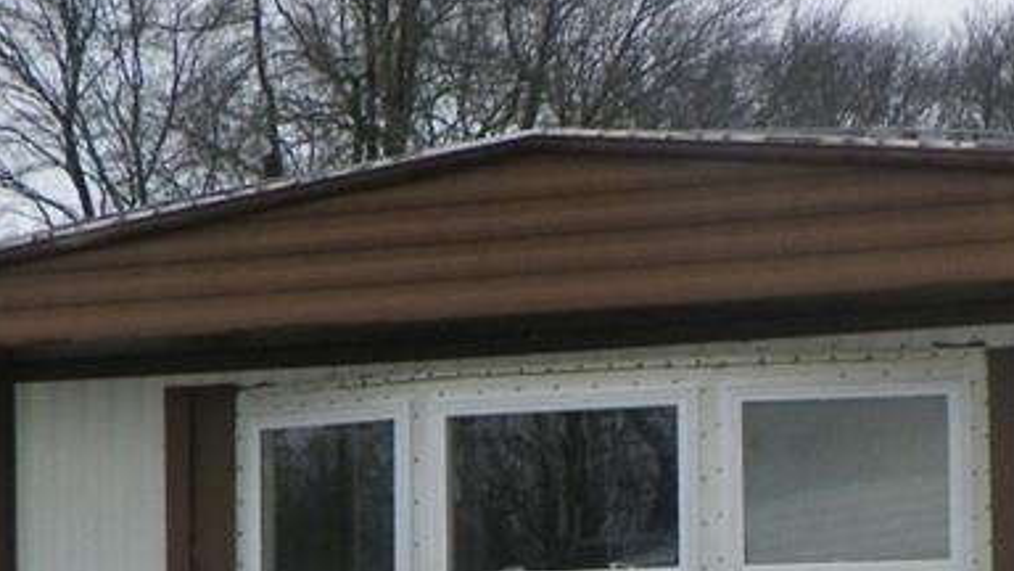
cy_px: 634
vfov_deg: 10.1
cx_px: 816
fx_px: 3200
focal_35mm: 119
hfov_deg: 17.8
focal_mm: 7.3
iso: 64
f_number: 3.2
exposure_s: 1/100
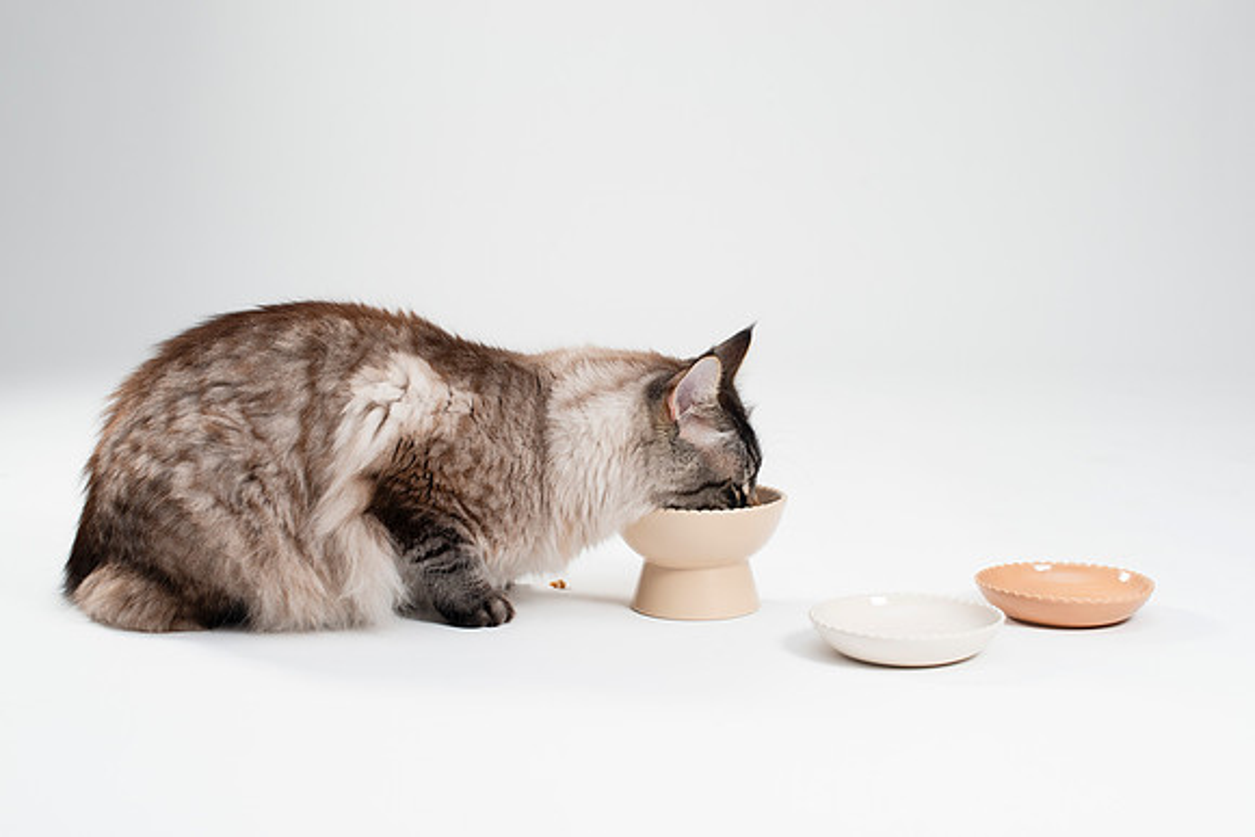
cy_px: 434
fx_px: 1809
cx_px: 651
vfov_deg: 26.1
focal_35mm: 52
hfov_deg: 38.3
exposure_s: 1/200
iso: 250
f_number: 7.1
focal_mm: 50
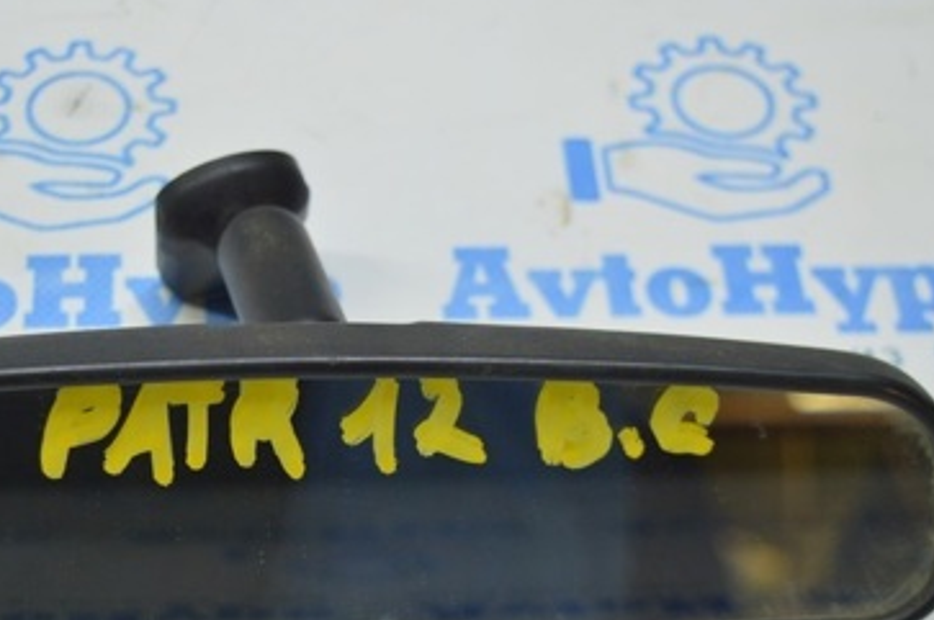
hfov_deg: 24.7
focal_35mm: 82
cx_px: 306
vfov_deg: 16.5
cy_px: 490
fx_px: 2121
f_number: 4.2
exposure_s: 1/40
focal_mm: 31
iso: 400
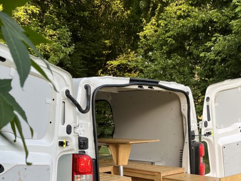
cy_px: 172
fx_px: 334
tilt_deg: -9.8
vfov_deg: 28.7
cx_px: 152
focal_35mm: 48
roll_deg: -0.2
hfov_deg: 39.4
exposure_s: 1/174
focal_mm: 5.1
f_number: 1.6
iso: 40
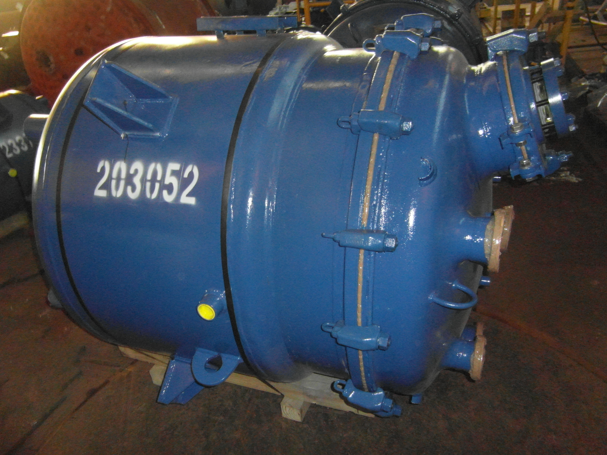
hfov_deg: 71.6
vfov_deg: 56.8
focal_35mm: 24
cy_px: 228
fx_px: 421
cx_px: 304
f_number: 3.2
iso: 640
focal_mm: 4
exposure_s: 1/30
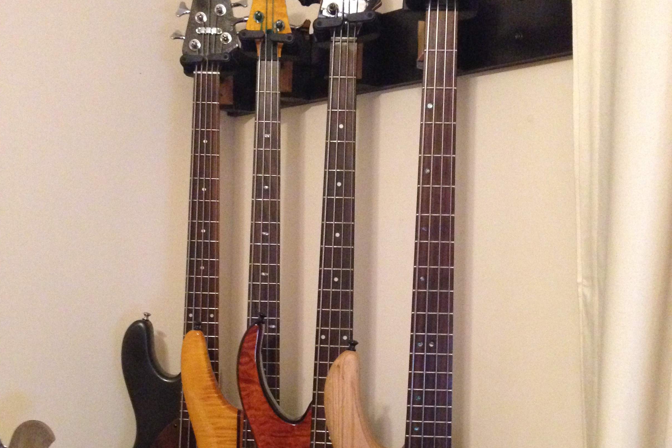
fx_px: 859
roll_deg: -1.9
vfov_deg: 29.0
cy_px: 313
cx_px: 334
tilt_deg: -1.1
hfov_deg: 42.7
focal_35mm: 46
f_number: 2.4
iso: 800
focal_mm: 4.12
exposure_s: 1/15
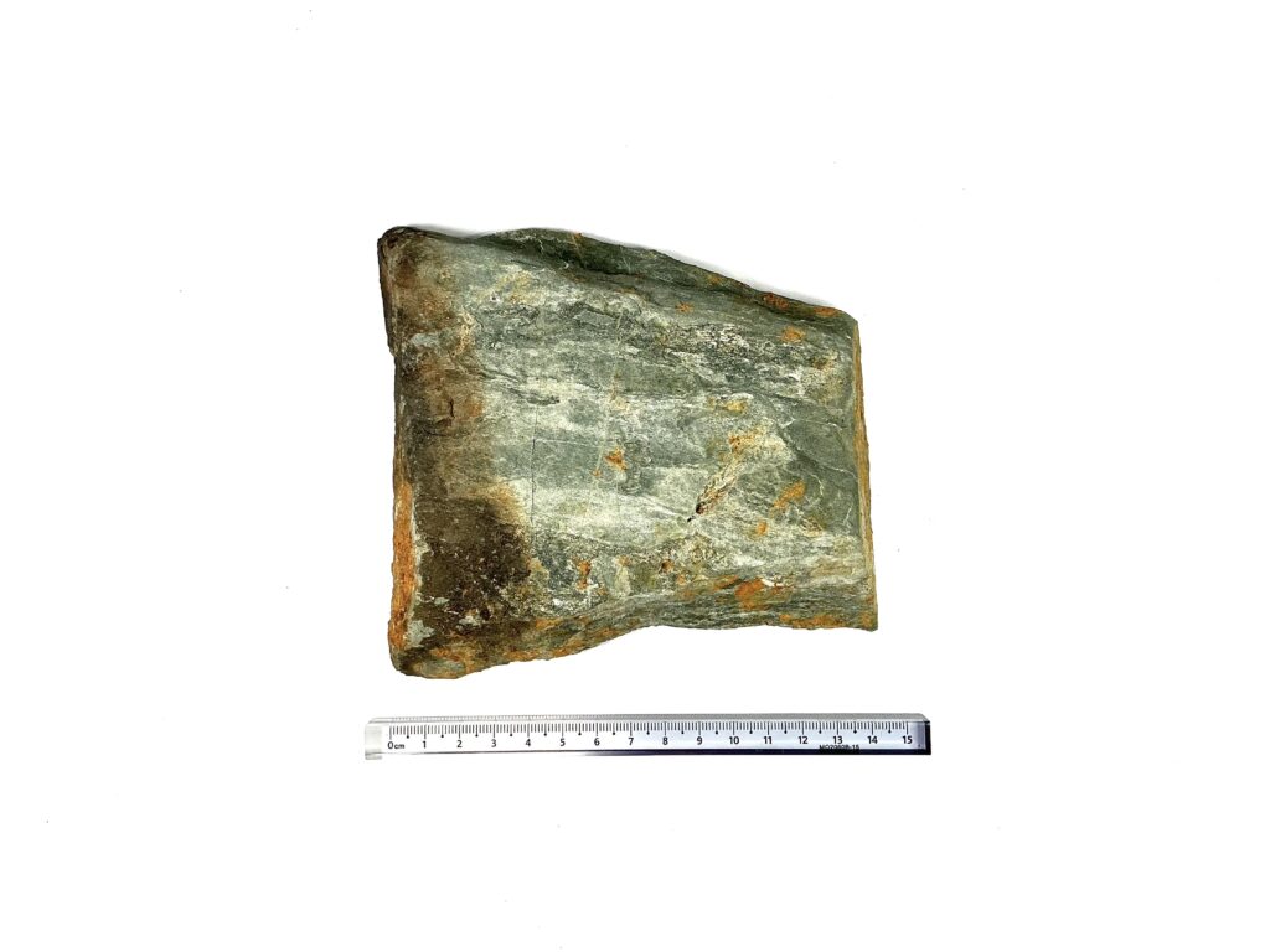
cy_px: 476
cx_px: 635
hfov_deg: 61.7
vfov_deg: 48.2
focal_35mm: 29
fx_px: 1064
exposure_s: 1/120
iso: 25
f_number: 1.8
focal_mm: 3
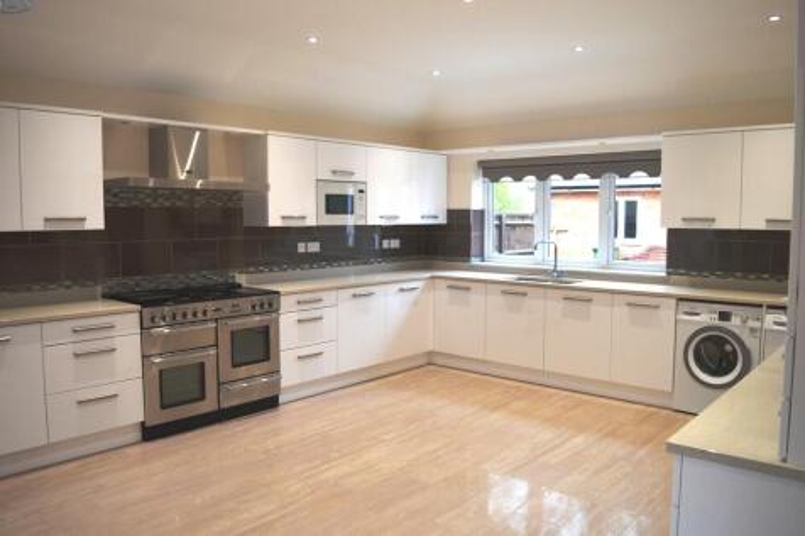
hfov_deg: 67.4
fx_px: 604
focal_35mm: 27
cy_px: 268
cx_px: 402
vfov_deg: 47.9
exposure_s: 1/60
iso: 400
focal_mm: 18
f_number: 4
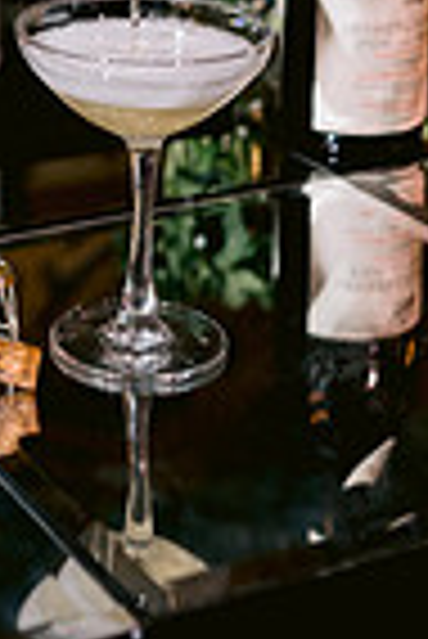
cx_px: -104
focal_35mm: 111
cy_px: -238
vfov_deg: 17.1
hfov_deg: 12.1
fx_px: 1975
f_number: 2.8
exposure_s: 1/80
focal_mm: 35
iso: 800
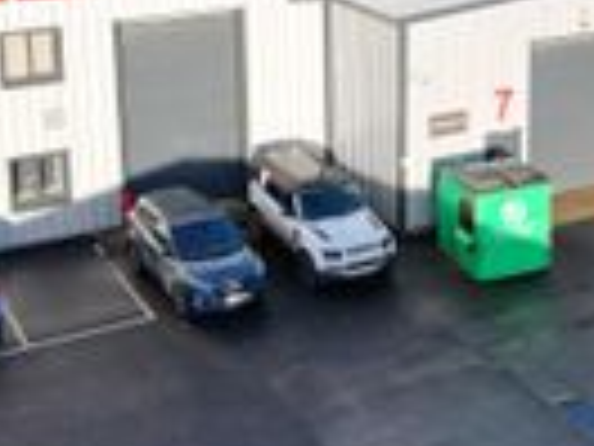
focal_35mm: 73
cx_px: 459
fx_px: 1253
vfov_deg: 19.7
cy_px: 36
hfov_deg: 26.3
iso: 100
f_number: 1.7
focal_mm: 6.72
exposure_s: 1/1600
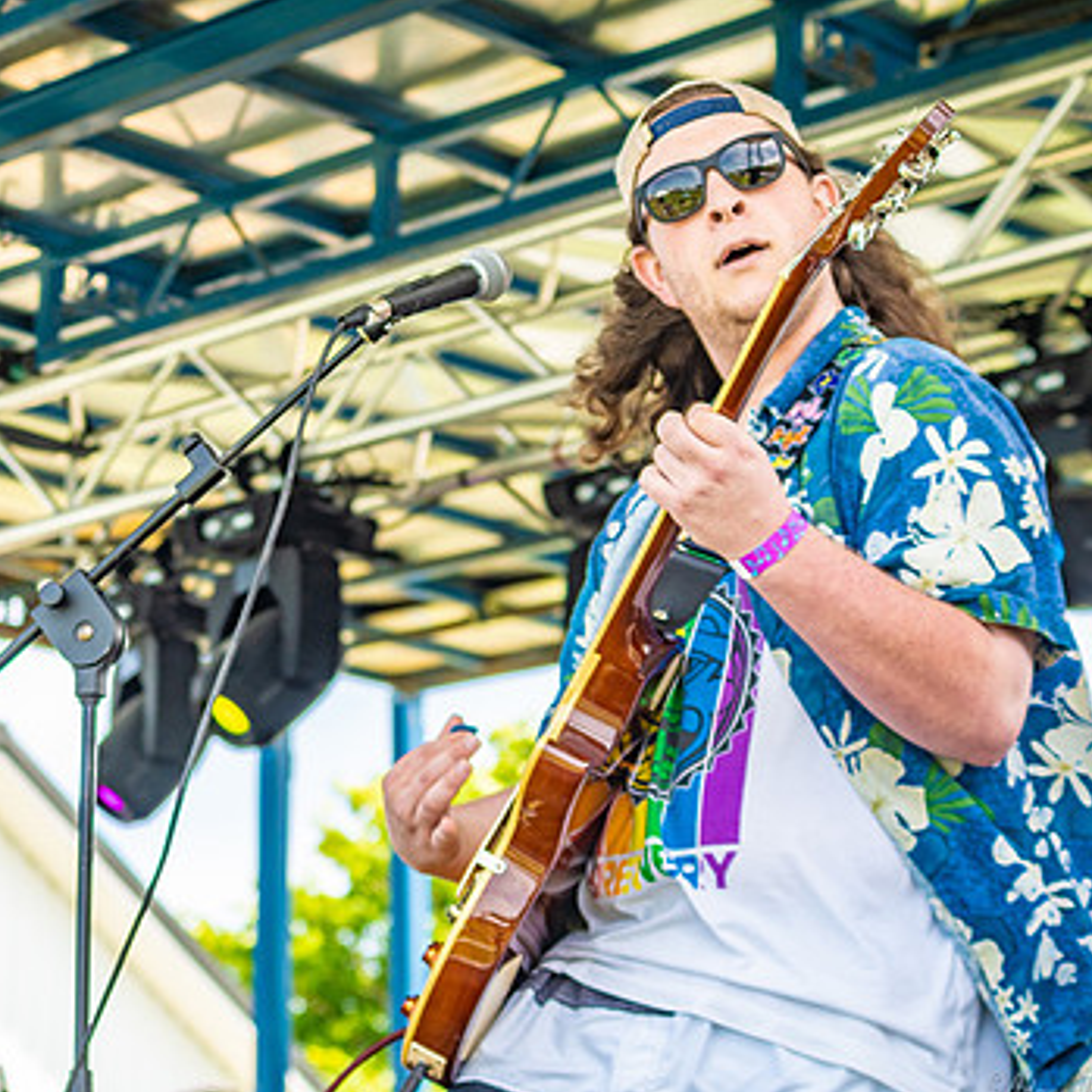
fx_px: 3783
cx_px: 275
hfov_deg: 16.3
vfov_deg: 16.4
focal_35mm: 106
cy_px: 549
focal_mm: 75
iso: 500
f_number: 5.6
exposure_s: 1/320
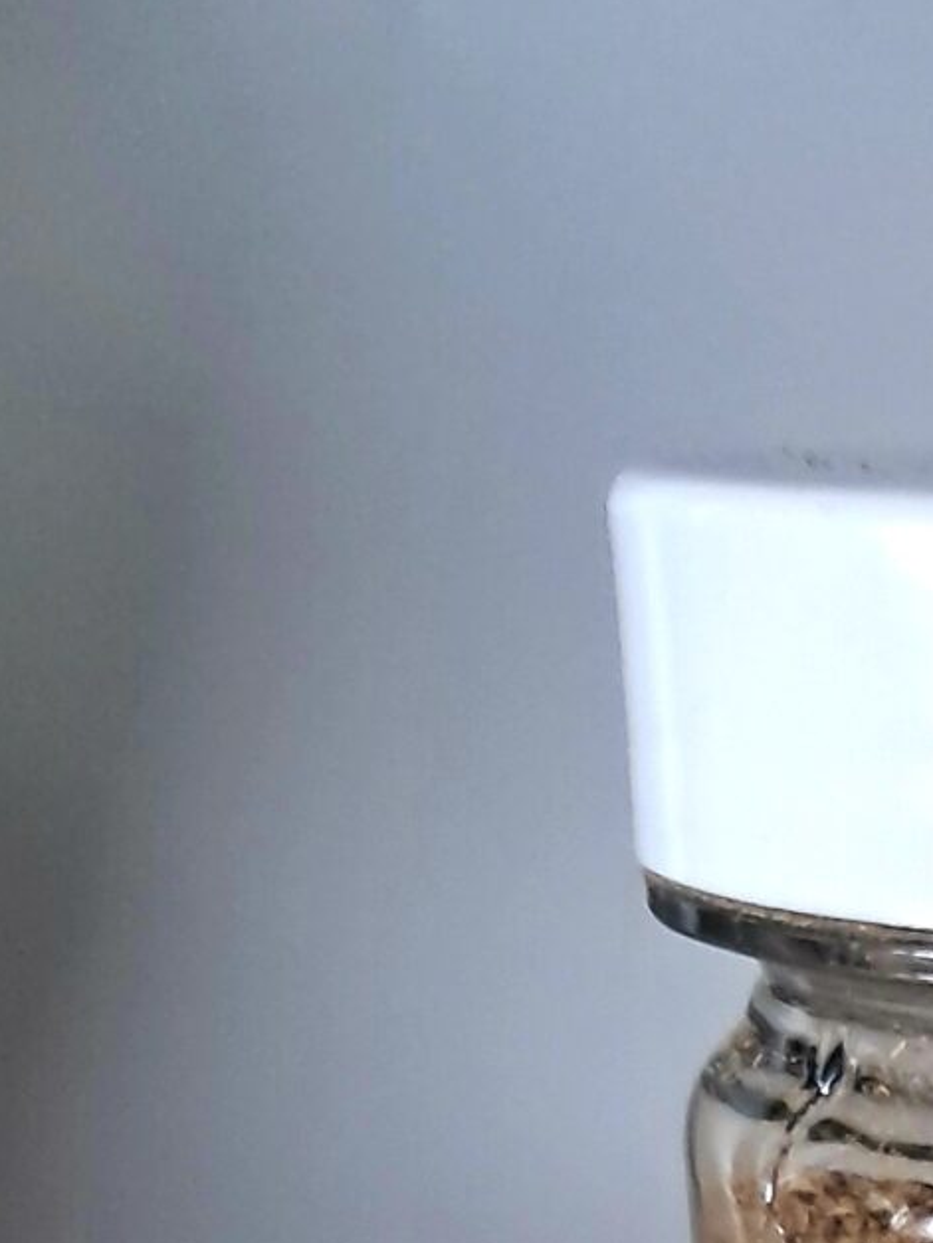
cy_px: 2332
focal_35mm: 110
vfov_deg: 15.1
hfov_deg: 11.9
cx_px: 1892
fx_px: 3953
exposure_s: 1/60.2
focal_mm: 4
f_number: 1.8
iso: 400
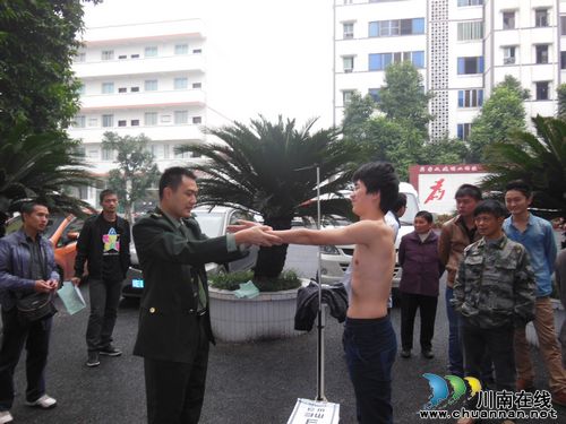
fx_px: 474
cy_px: 212
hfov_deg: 61.7
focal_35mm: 29
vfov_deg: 48.2
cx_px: 283
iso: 125
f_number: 3.7
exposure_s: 1/40
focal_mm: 5.2
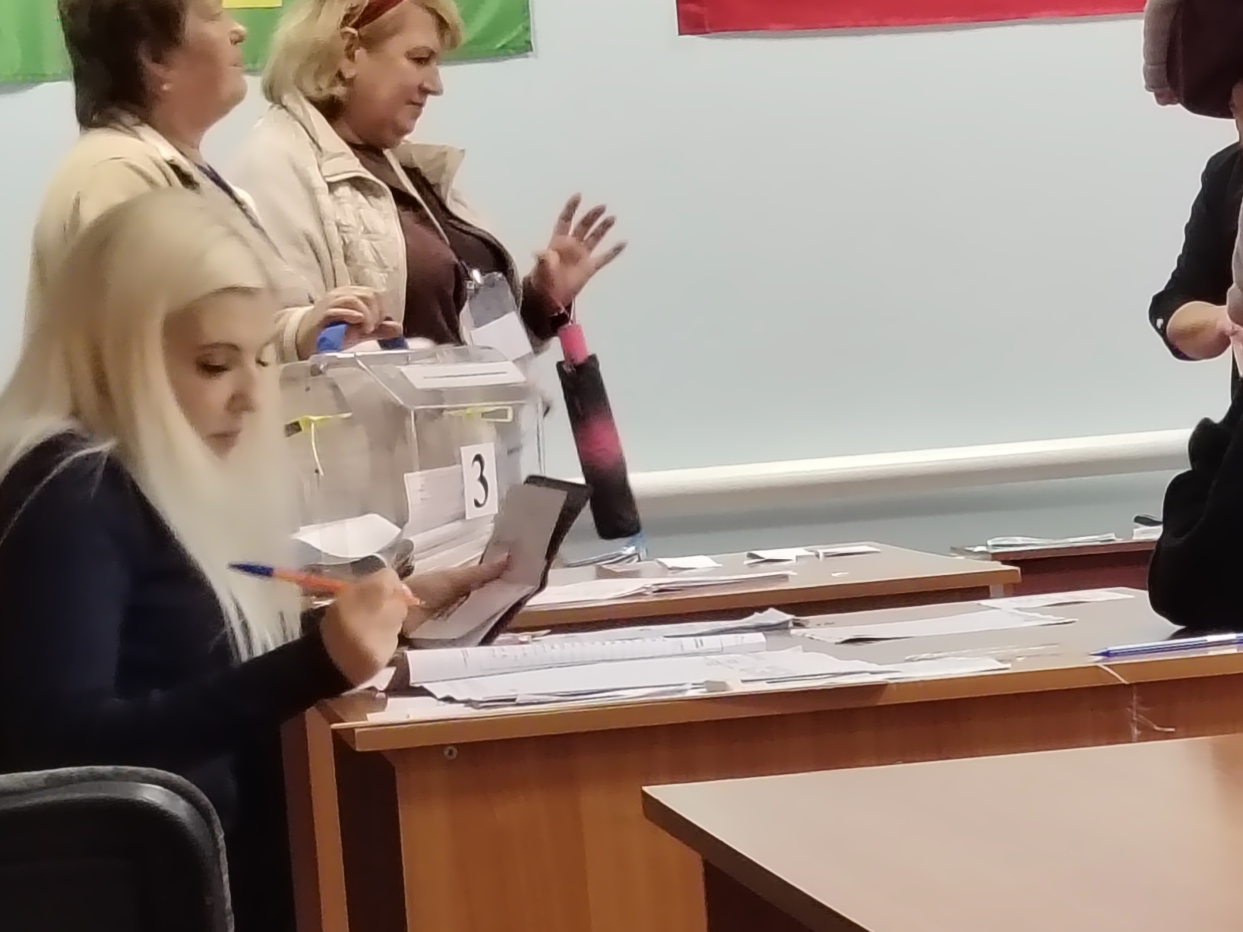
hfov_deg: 11.1
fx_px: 6320
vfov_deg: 8.4
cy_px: 282
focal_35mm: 176
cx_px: 1339
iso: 547
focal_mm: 5.25
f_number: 1.75
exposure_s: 1/25
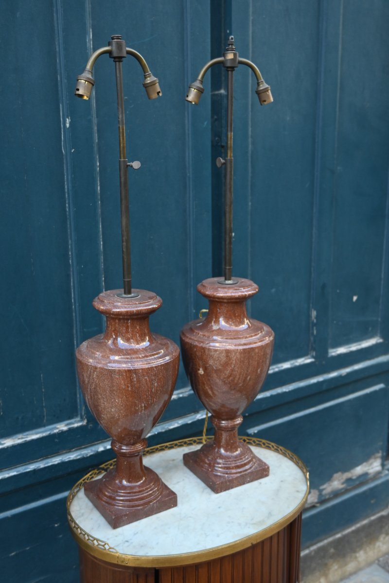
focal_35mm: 37
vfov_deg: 52.2
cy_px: 292
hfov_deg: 36.2
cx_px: 194
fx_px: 596
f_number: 3.8
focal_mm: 24.5
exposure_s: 1/125
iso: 400
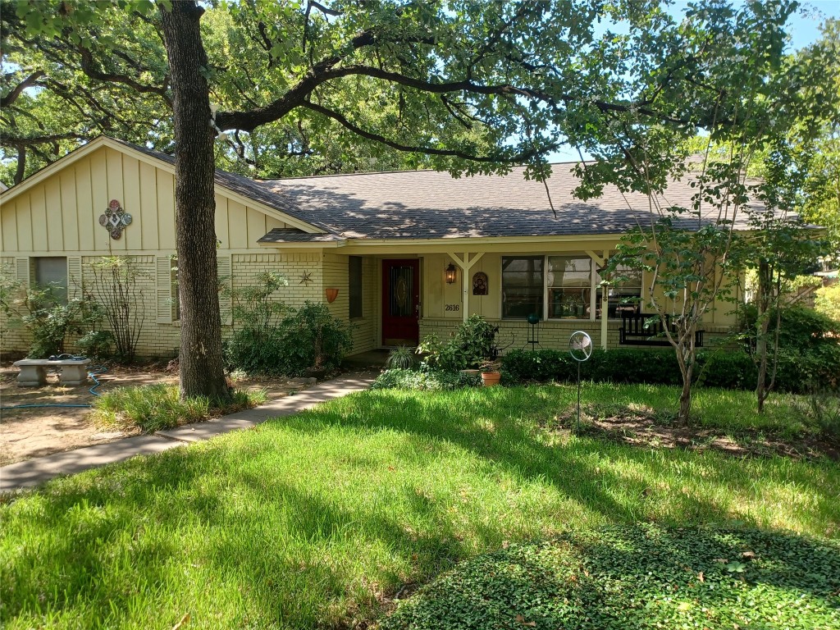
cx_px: 420
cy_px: 315
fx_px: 607
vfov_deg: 54.9
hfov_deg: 69.4
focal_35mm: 25
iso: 40
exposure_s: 1/100
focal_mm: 4.6
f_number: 1.8
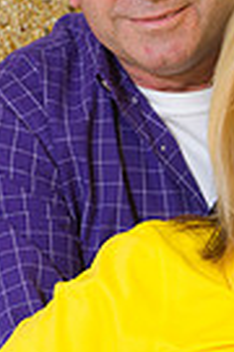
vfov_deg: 3.9
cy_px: 240
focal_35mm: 533
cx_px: 256
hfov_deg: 2.6
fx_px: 5196
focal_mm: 160
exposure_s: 1/160
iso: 400
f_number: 4
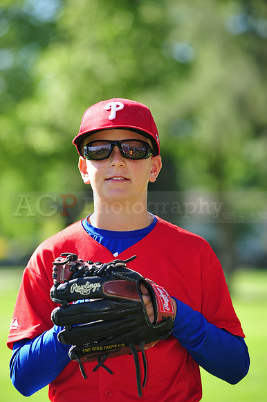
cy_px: 201
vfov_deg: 10.3
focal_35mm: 200
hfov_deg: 6.9
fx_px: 2227
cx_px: 134
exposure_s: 1/320
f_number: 5
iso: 200
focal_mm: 200
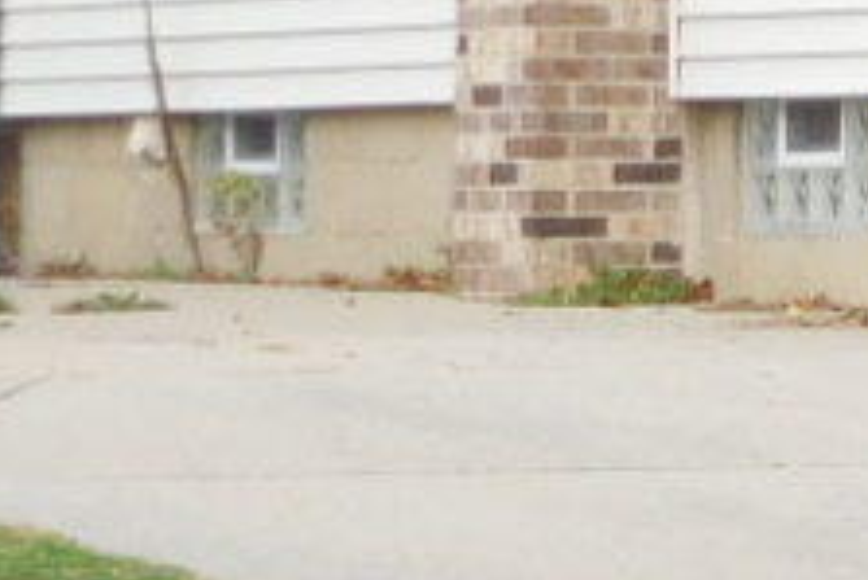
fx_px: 9892
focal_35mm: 410
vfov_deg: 3.3
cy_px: -693
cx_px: 2168
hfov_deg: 4.9
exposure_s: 1/200
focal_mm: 9.8
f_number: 4.2
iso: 125
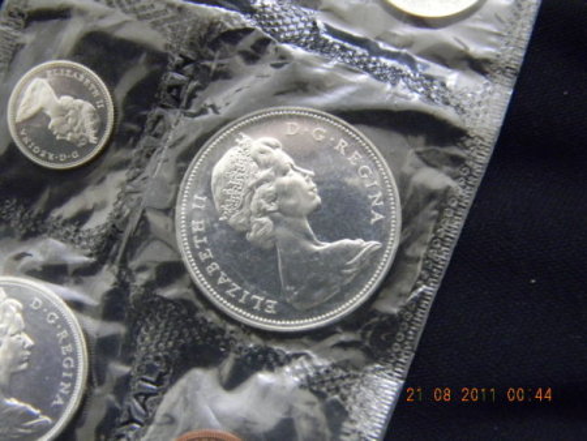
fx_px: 696
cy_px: 220
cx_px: 294
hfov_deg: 45.8
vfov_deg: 35.2
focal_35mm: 41
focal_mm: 7.3
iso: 529
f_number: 3.8
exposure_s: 1/1.1
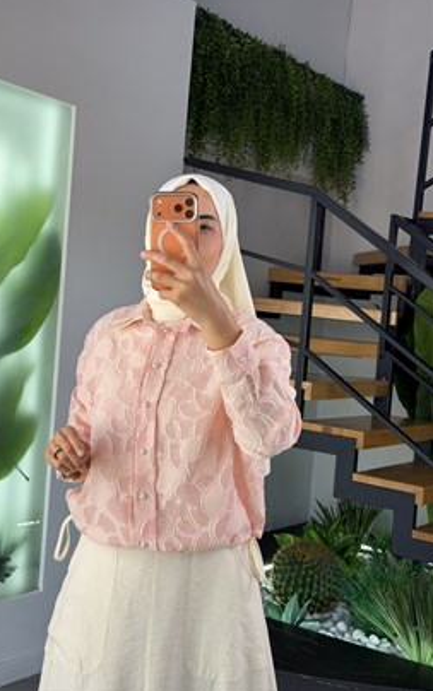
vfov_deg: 38.8
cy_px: 343
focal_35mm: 52
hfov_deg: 24.9
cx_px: 171
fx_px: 980
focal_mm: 6.76
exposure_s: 1/223
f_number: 1.78
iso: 50
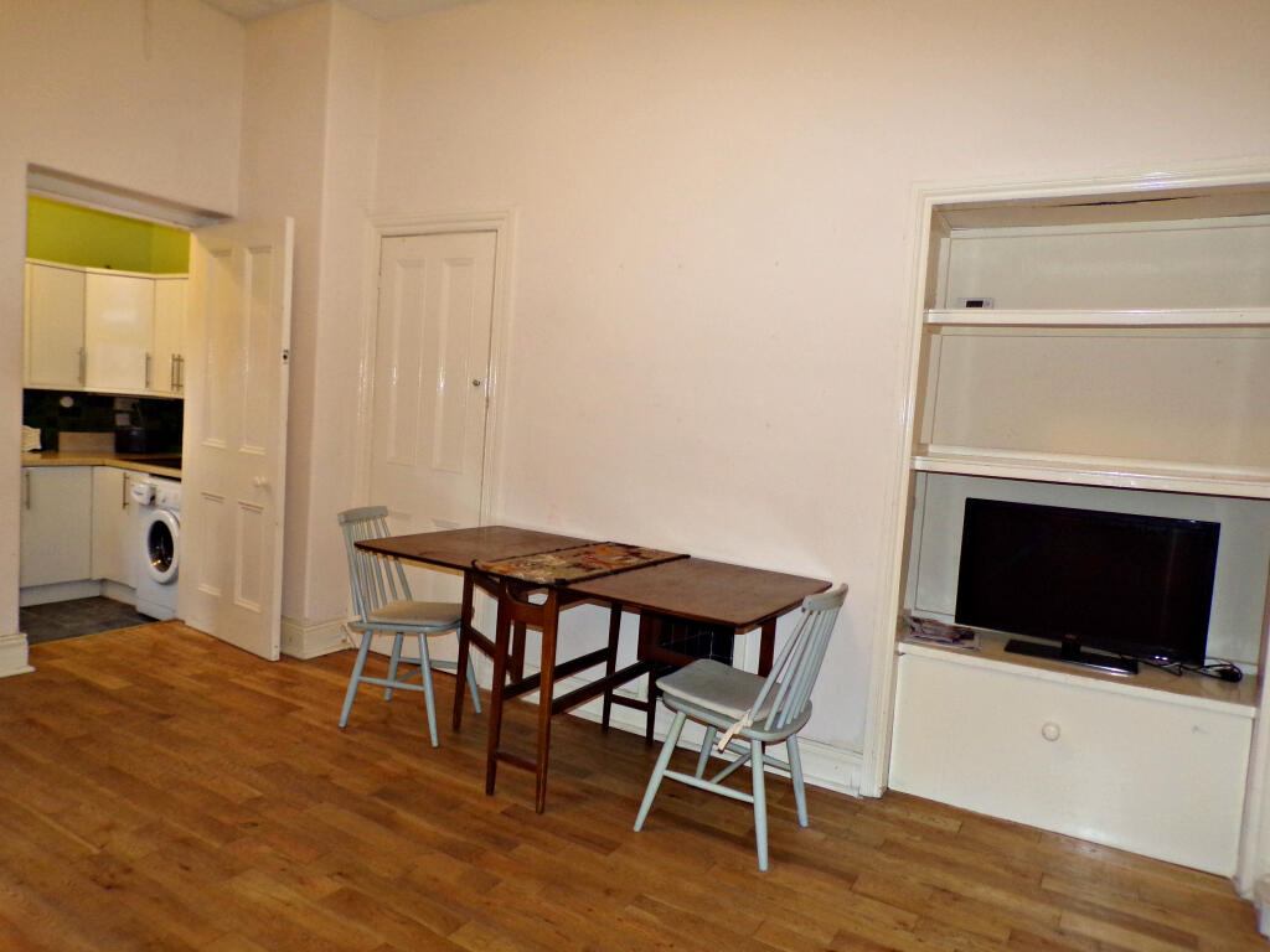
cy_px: 476
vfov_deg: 56.8
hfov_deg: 71.6
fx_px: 881
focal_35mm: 24
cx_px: 635
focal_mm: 4.3
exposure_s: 1/34
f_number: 3
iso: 250
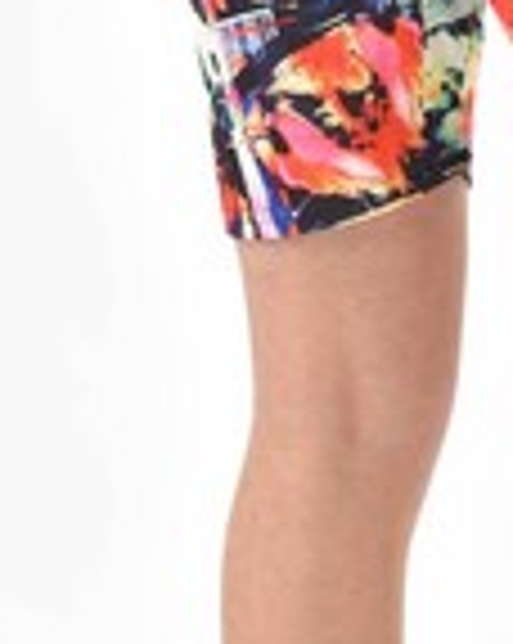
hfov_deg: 4.3
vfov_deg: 5.4
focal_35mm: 362
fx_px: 6885
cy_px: 297
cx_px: 468
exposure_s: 1/160
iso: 100
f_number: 7.1
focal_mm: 102
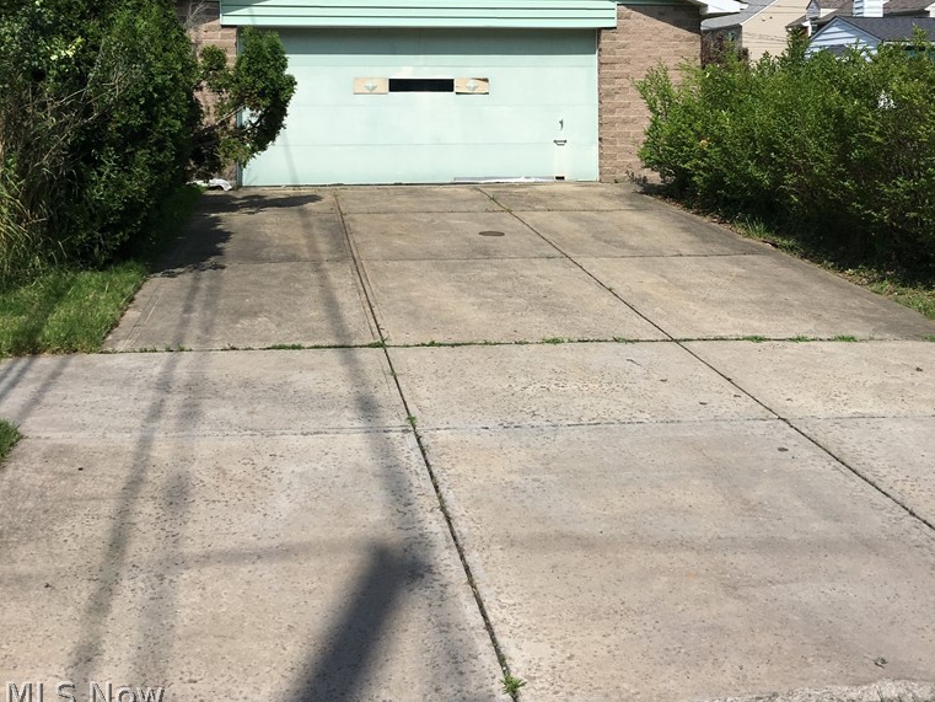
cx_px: 466
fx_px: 1054
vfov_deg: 35.1
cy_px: 93
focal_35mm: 39
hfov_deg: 47.9
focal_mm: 4.15
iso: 25
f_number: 2.2
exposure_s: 1/2653
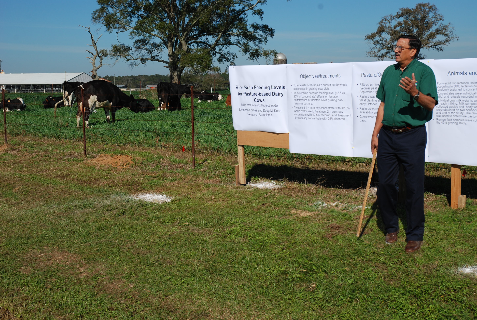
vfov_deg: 25.9
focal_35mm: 52
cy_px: 160
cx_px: 238
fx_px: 697
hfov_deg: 37.8
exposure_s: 1/320
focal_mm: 35
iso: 100
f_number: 9
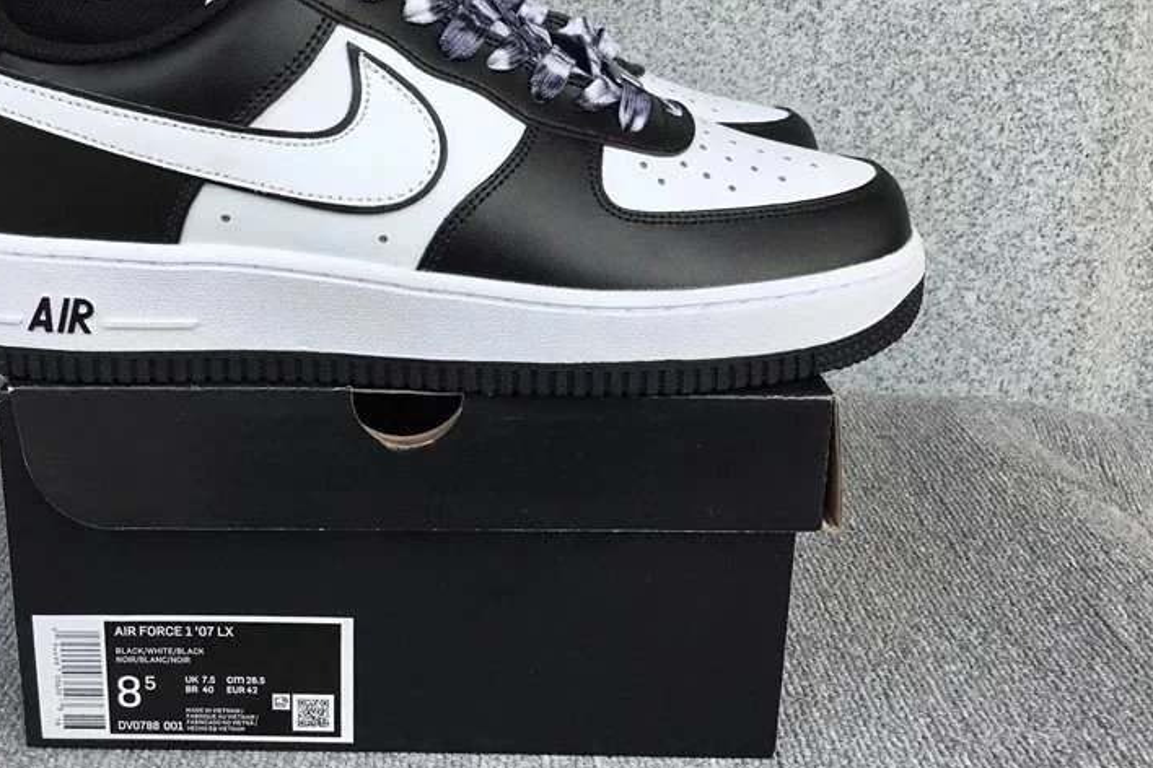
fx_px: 1313
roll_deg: -0.7
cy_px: 286
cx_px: 427
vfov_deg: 32.5
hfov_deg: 47.0
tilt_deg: -15.2
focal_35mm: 41
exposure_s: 1/168
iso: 25
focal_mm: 3.3
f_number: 2.4
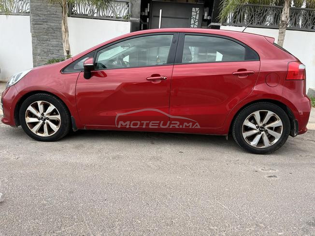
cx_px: 158
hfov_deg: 67.3
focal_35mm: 26
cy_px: 118
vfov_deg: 53.1
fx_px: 237
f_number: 1.6
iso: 50
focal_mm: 5.1
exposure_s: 1/833
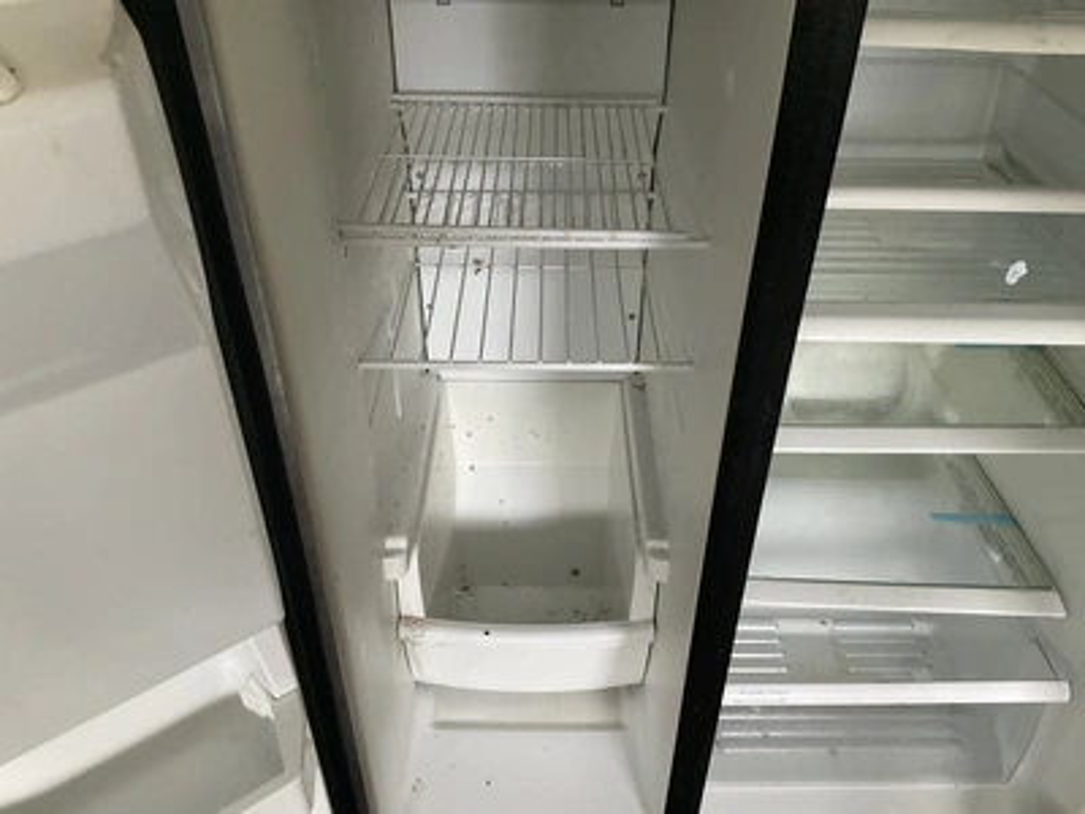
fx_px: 909
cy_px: 407
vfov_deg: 48.2
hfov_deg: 61.7
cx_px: 542
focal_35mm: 29
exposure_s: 1/60
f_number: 1.8
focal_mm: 3
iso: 250
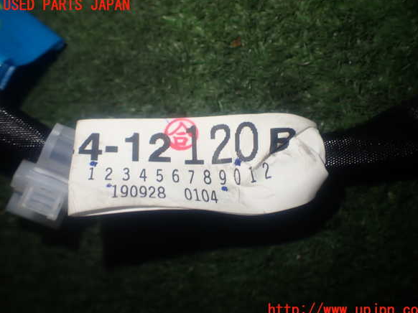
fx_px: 398
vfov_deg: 42.9
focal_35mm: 33
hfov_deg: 55.4
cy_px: 158
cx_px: 215
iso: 100
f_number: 2.4
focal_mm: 5.79
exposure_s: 1/60
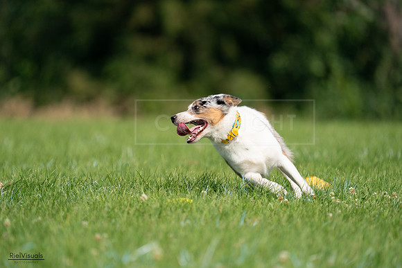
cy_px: 134
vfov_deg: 2.3
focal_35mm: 600
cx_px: 201
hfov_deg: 3.4
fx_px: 6701
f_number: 6.3
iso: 800
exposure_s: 1/4000
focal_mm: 600
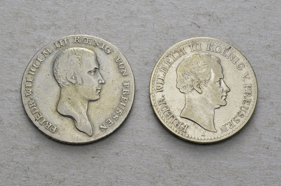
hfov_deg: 27.0
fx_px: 584
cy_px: 93
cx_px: 140
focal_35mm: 75
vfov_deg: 18.1
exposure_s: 1/250
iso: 400
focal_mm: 50
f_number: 14
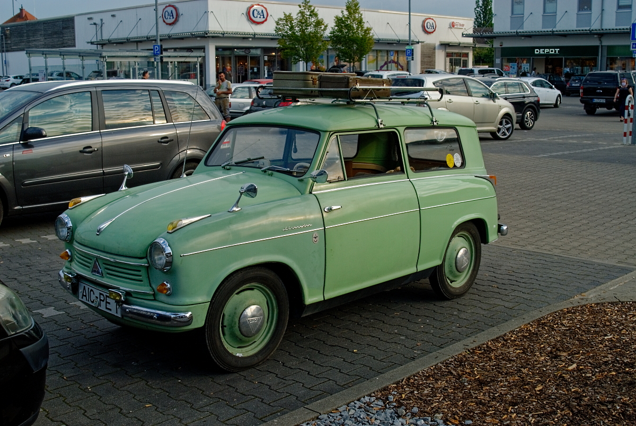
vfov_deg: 32.0
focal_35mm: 42
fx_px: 743
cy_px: 213
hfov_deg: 46.4
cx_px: 318
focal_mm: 28
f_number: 9
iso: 100
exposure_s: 1/160
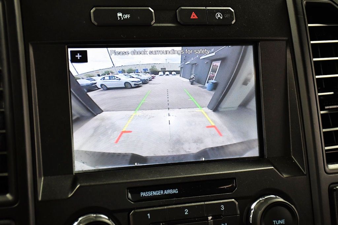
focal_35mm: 63
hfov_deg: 31.9
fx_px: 592
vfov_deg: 21.6
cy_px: 112
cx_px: 169
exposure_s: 1/125
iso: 2500
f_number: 4.5
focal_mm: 42
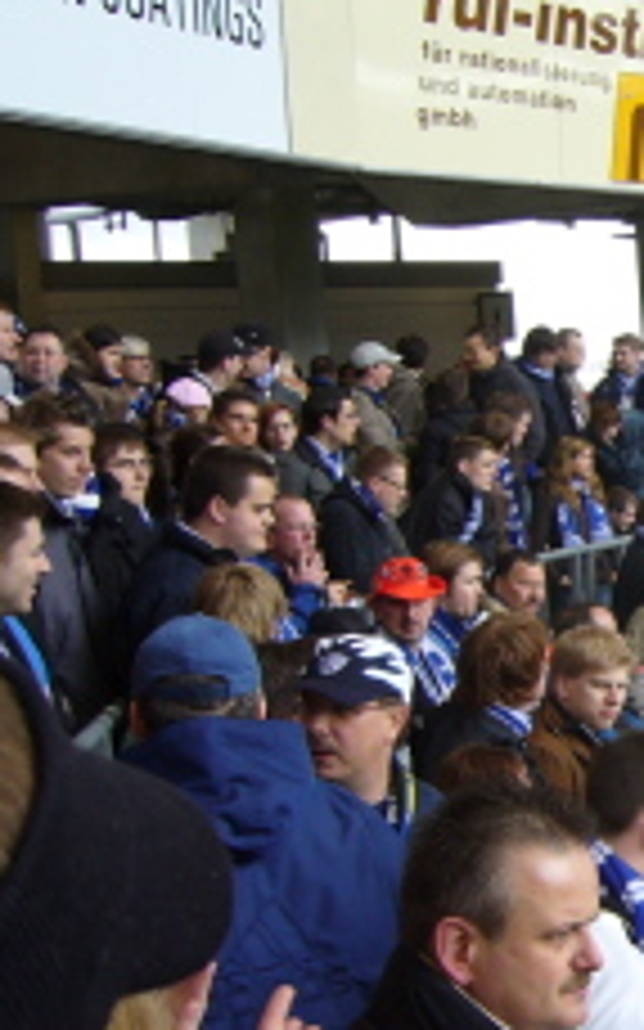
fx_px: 2276
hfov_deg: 15.0
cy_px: 614
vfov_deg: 25.5
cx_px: 941
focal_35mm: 81
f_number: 2.8
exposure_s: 1/50
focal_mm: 5.8
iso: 80
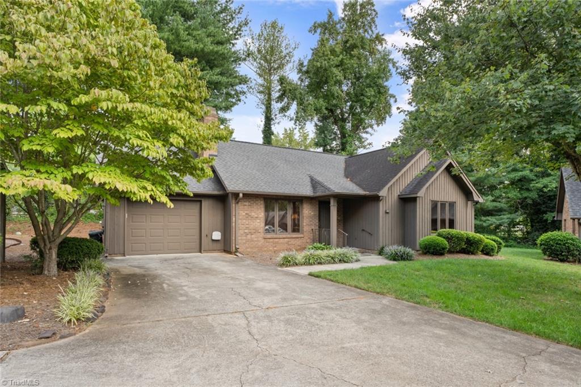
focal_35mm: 19
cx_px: 290
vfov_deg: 64.2
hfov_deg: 86.6
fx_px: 308
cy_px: 194
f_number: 8
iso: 320
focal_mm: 19.1
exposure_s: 1/80
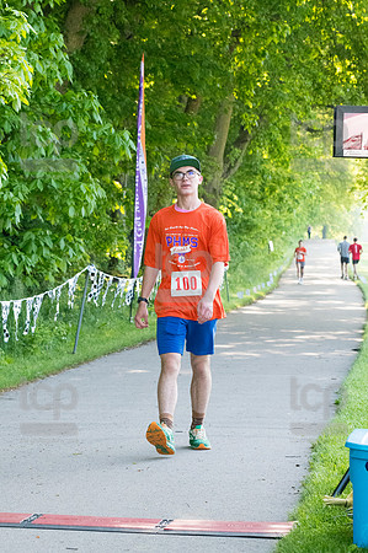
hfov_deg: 11.1
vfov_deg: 16.7
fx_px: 1890
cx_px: 184
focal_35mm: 123
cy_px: 276
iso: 4000
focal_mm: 82
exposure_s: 1/1600
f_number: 5.6
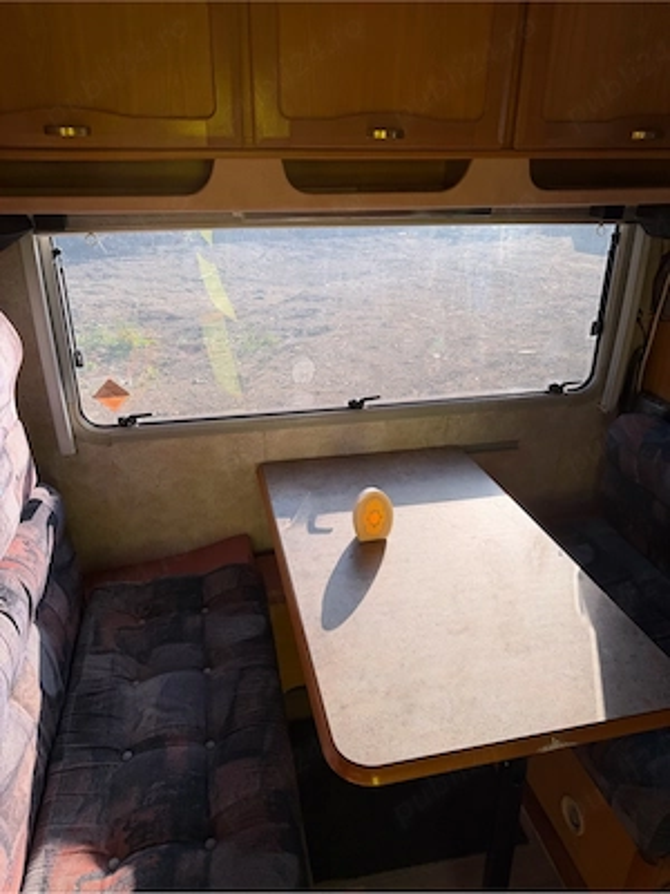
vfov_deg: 71.6
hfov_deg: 56.8
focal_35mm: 24
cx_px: 335
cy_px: 447
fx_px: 619
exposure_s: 1/1653
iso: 80
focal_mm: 6.76
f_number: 1.78
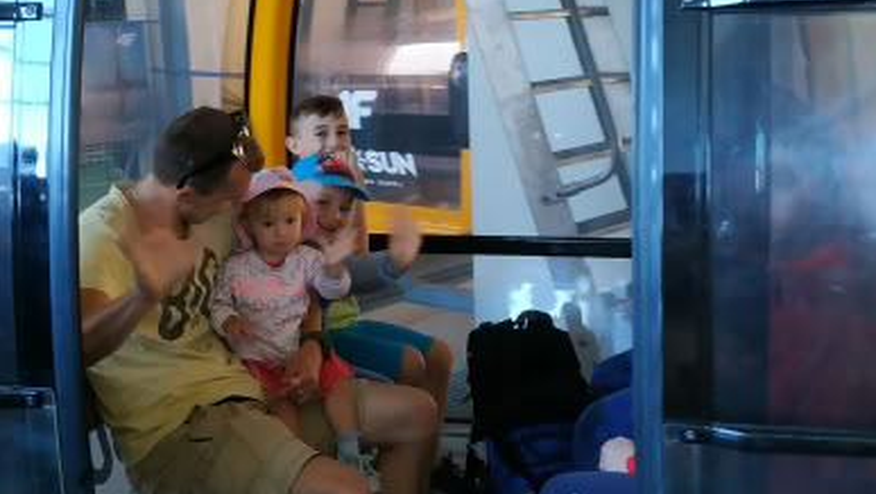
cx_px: 430
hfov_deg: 69.8
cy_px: 165
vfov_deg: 42.4
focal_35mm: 27
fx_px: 627
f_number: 1.9
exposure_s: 1/25
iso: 320
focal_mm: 3.94
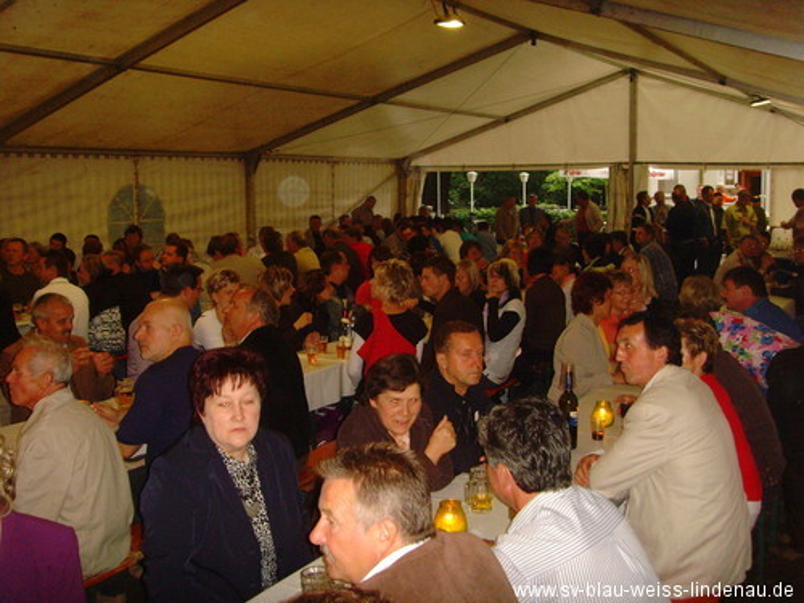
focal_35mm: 39
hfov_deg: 47.9
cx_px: 402
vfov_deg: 36.8
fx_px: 906
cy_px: 302
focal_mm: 6.6
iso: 400
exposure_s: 1/45
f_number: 3.5
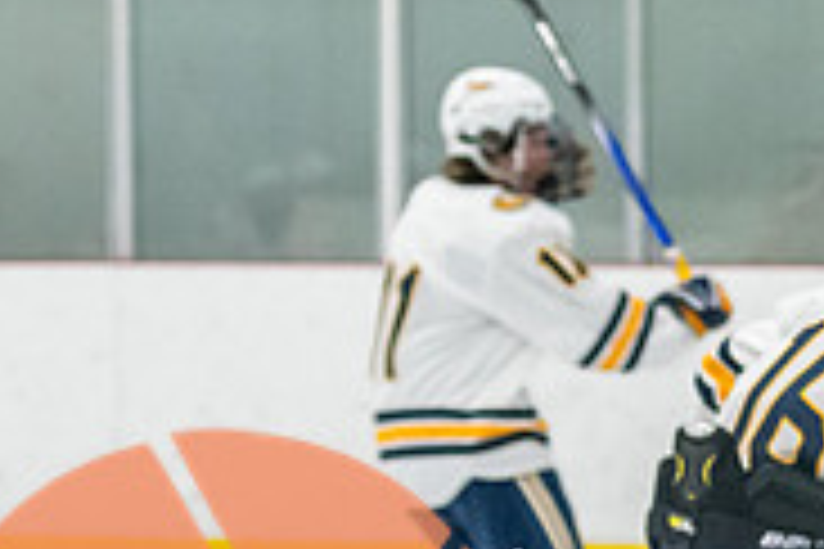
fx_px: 7850
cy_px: 757
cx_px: 975
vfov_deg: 4.0
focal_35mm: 343
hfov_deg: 6.0
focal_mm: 75
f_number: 2.8
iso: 3200
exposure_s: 1/800
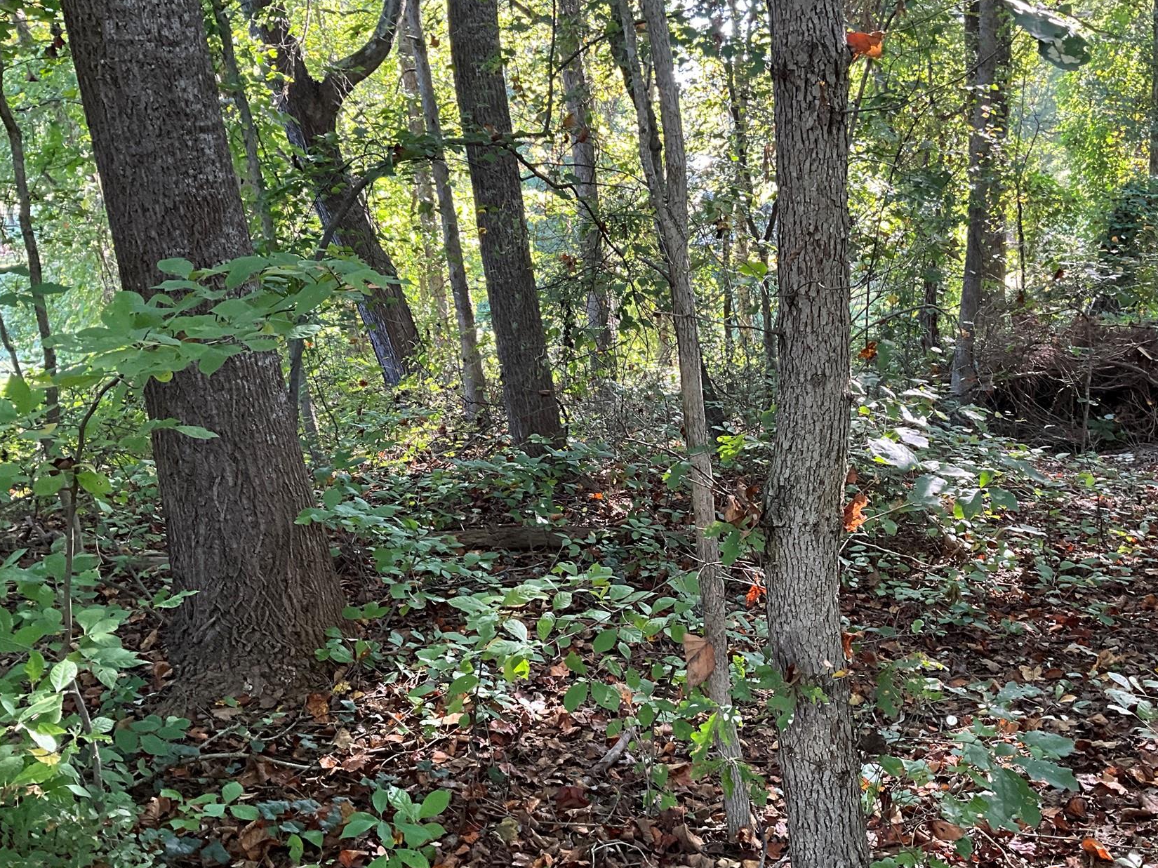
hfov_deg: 51.1
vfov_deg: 39.5
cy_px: 525
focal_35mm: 36
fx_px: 1204
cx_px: 679
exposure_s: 1/60
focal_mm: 3
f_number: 1.8
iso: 100
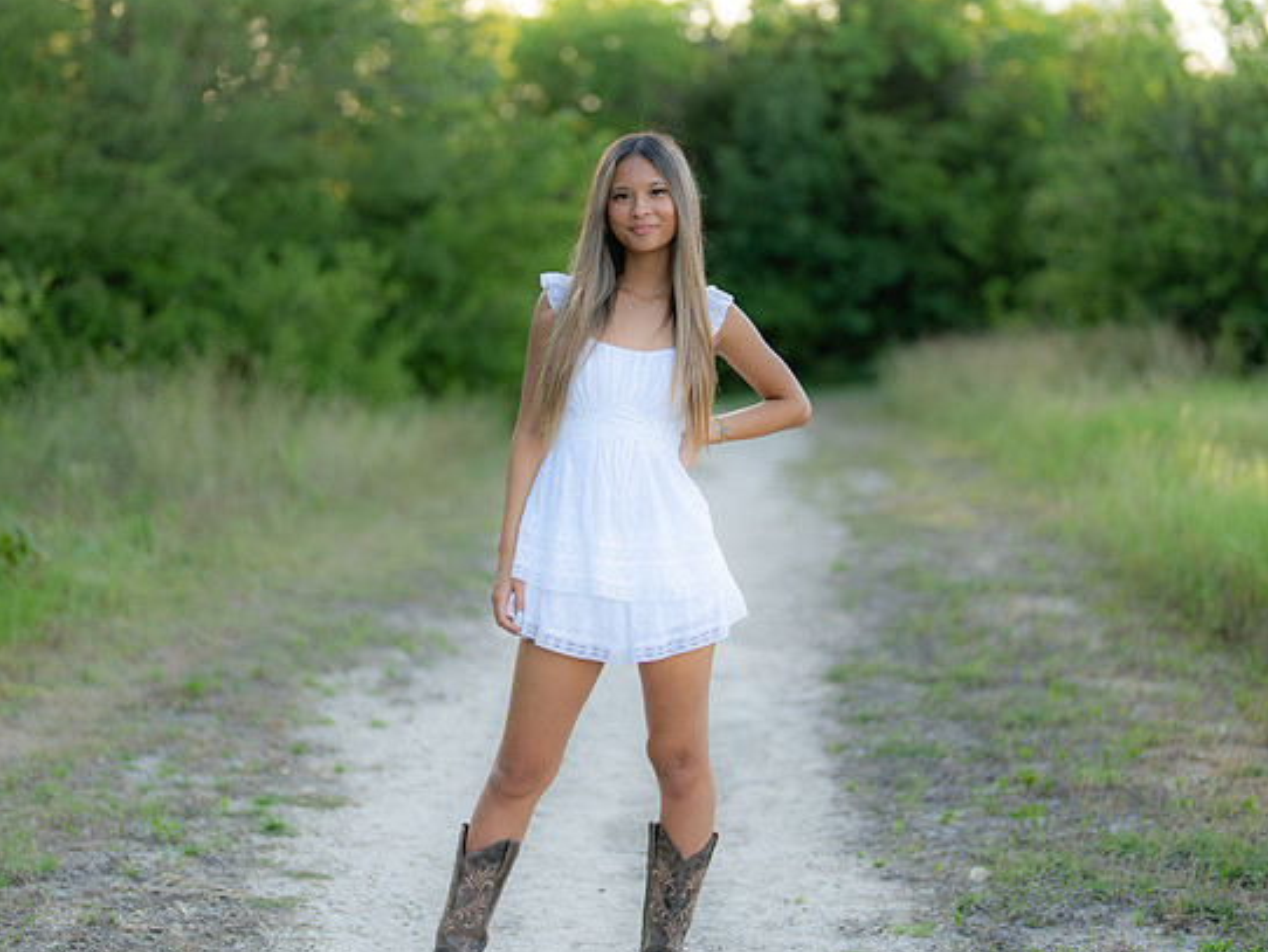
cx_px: 666
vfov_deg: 21.3
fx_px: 2529
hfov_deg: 28.1
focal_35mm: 69
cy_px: 405
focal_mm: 50
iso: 100
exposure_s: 1/1000
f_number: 1.2
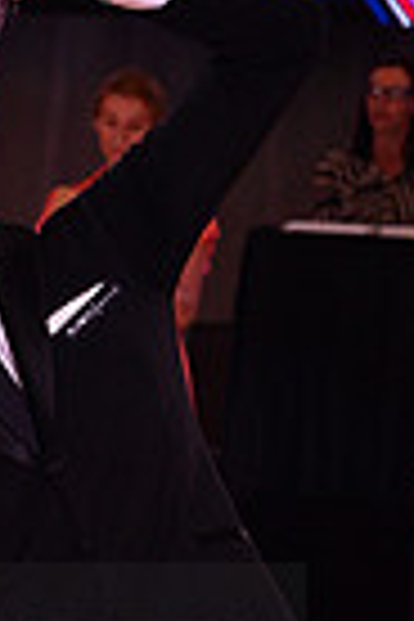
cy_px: 716
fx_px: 6141
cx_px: -313
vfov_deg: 5.8
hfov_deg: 3.8
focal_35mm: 356
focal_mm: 85
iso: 2500
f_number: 6.3
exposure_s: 1/250
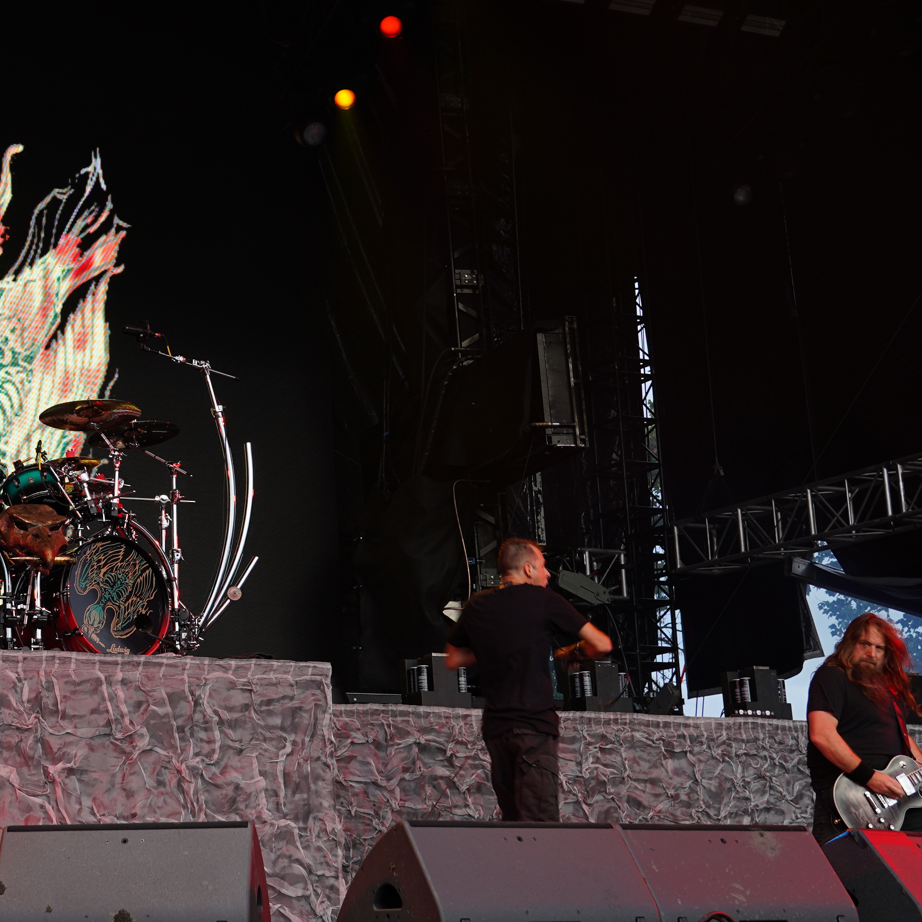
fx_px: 1959
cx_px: 92
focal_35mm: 65
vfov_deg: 26.5
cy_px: 387
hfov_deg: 25.7
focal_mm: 30
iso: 100
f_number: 5.6
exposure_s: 1/60
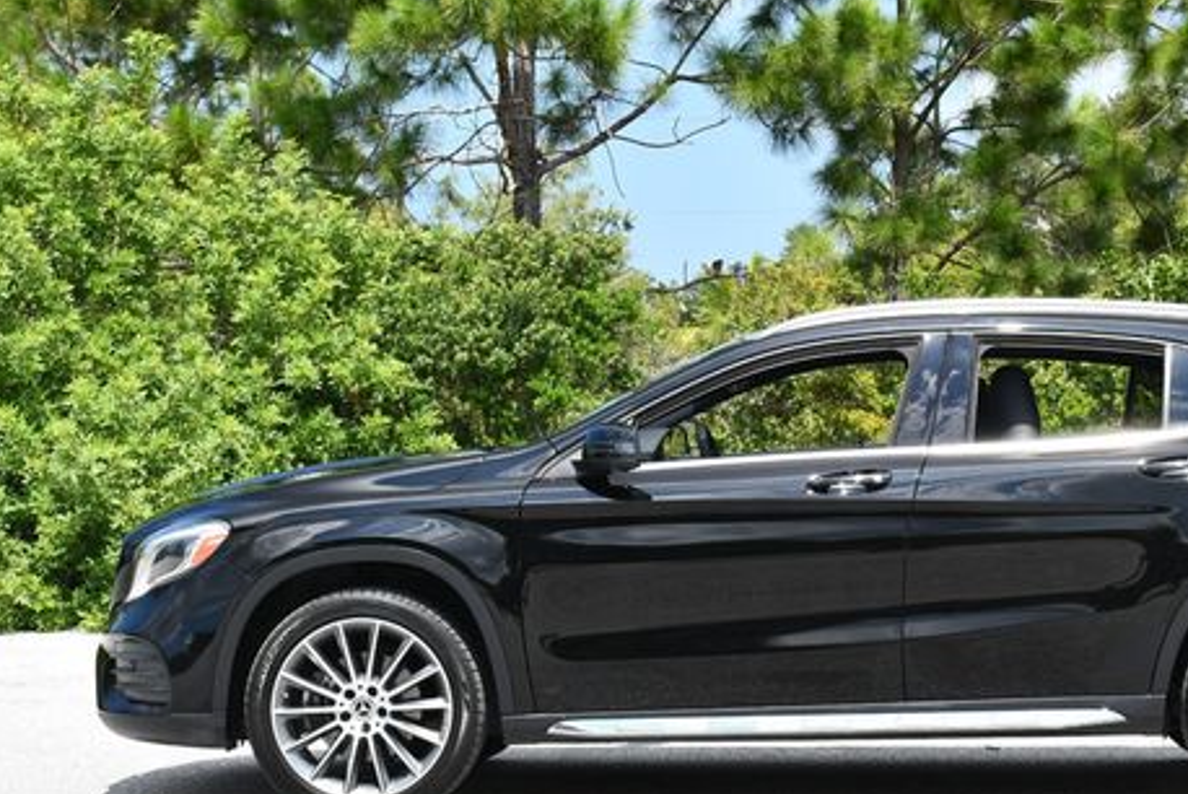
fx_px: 3137
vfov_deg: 14.4
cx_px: 814
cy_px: 389
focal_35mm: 95
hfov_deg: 21.3
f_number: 8
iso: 180
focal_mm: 34
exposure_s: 1/250
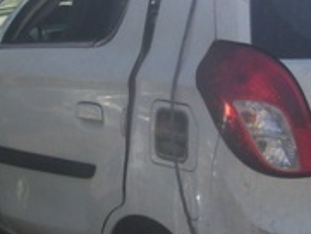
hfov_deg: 16.4
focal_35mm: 120
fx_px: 1079
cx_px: 184
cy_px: 107
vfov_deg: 12.4
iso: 80
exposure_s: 1/200
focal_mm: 5.7
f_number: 5.6
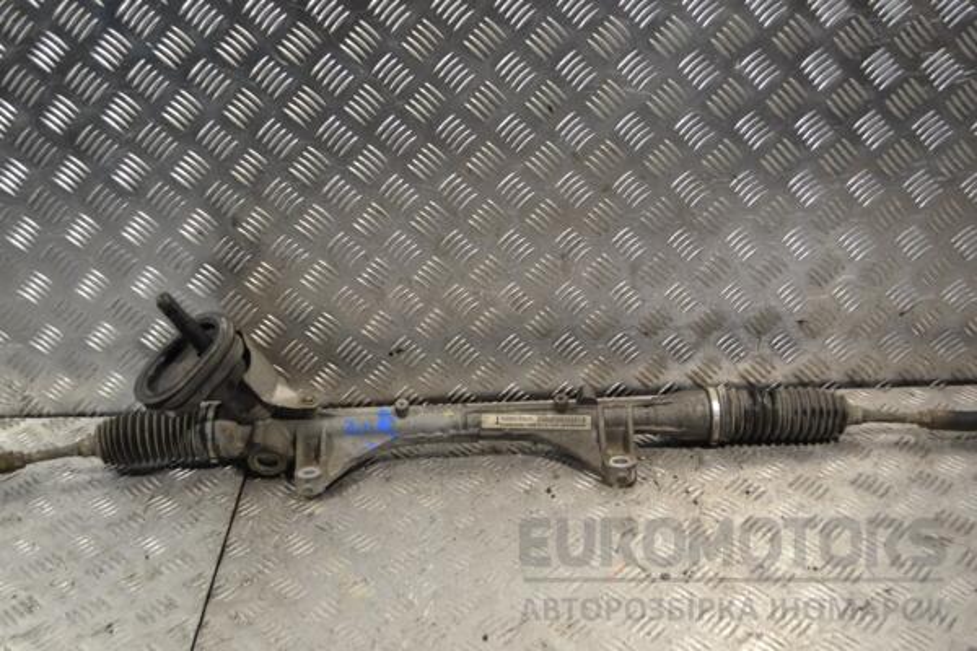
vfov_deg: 34.2
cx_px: 488
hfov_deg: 49.6
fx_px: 1058
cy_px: 326
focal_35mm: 39
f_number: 5
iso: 400
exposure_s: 1/100
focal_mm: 26
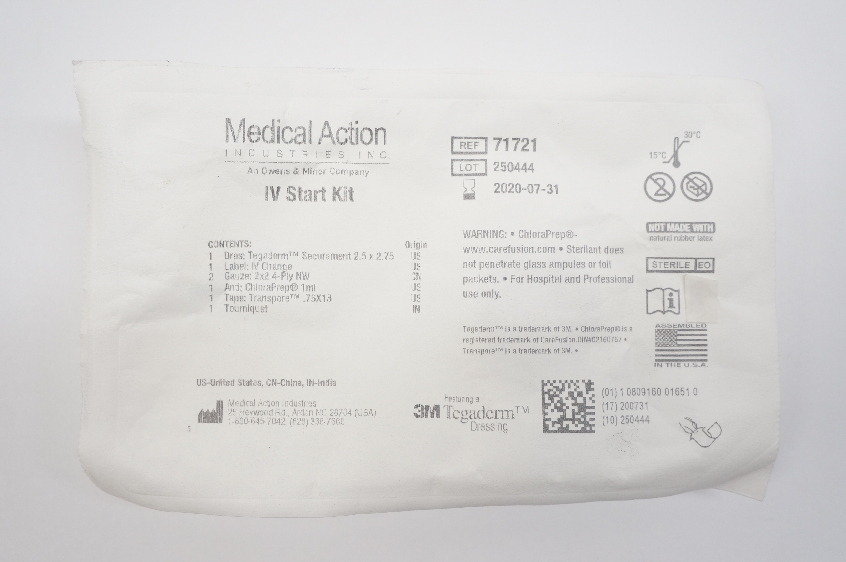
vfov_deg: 39.9
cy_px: 281
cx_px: 423
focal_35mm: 33
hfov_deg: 57.3
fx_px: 775
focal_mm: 22
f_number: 5.6
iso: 400
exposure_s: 1/100
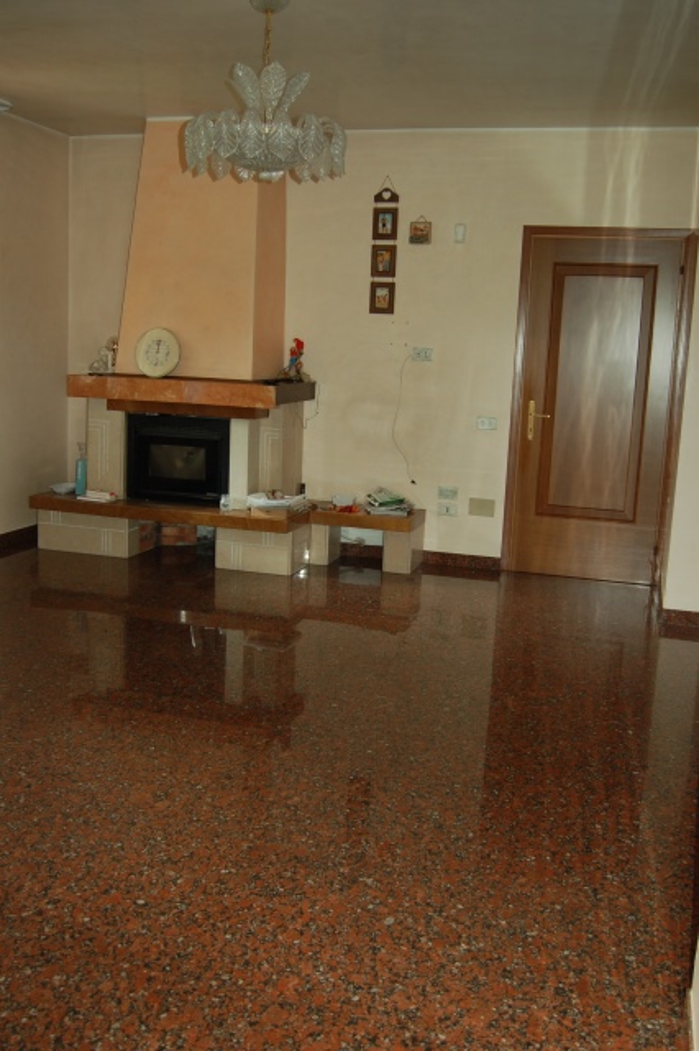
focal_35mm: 34
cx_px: 350
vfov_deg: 55.1
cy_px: 526
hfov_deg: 38.3
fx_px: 1006
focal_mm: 23
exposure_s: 1/60
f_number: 3.8
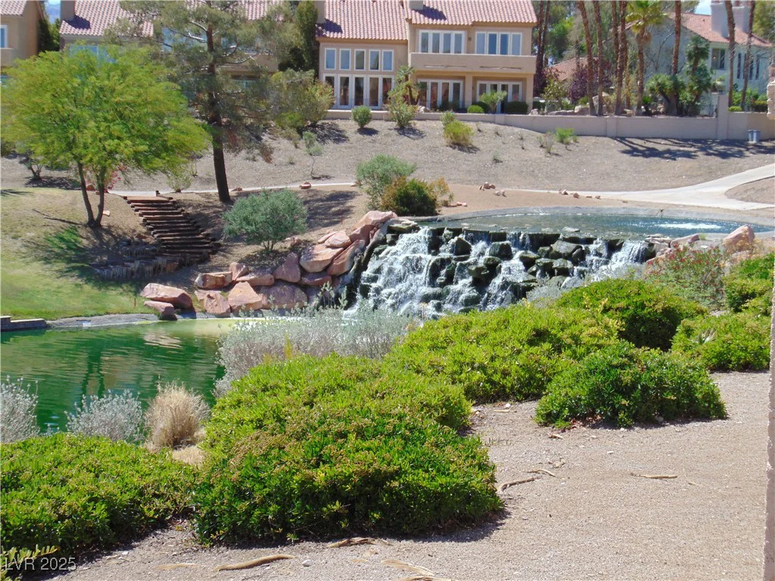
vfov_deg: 20.7
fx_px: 1590
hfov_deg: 27.4
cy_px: 290
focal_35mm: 71
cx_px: 388
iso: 80
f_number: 3.7
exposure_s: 1/640
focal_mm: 12.8
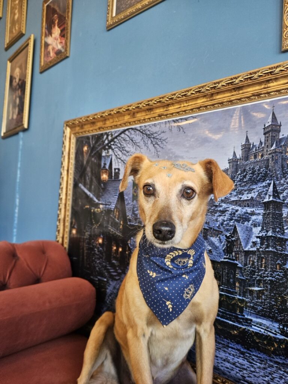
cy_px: 192
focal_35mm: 23
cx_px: 144
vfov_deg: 73.9
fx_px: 255
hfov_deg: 58.9
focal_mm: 5.4
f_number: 1.8
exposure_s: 1/170
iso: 250
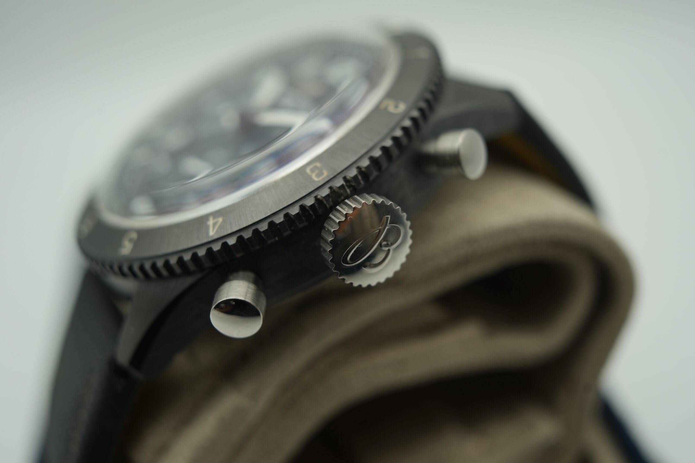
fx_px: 676
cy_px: 232
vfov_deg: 37.9
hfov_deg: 54.4
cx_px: 348
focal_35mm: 35
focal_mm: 35
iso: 400
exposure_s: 1/250
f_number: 5
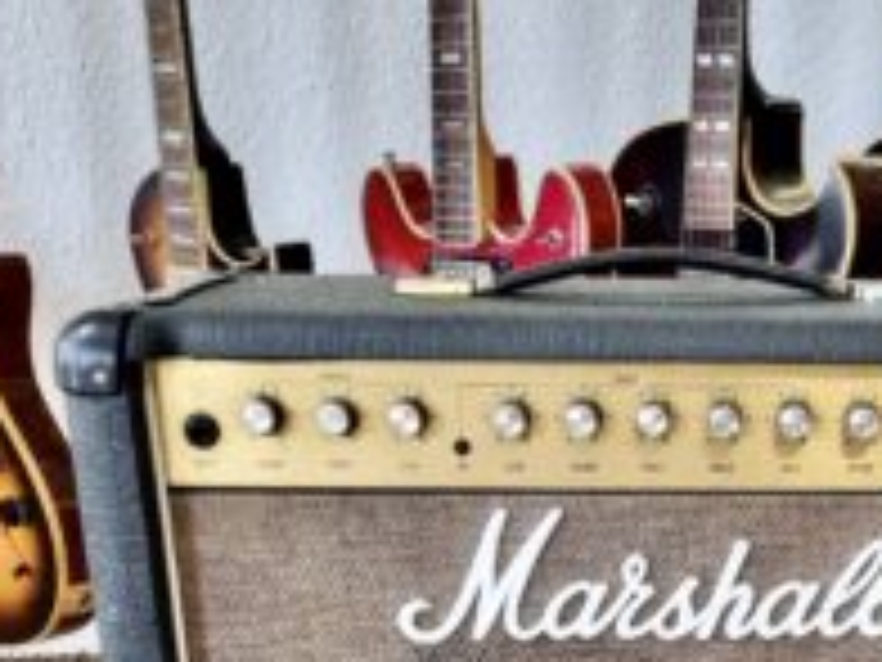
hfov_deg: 33.0
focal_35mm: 57
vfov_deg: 24.1
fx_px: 1452
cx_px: 688
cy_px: 709
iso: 200
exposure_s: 1/50
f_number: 1.8
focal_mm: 5.4
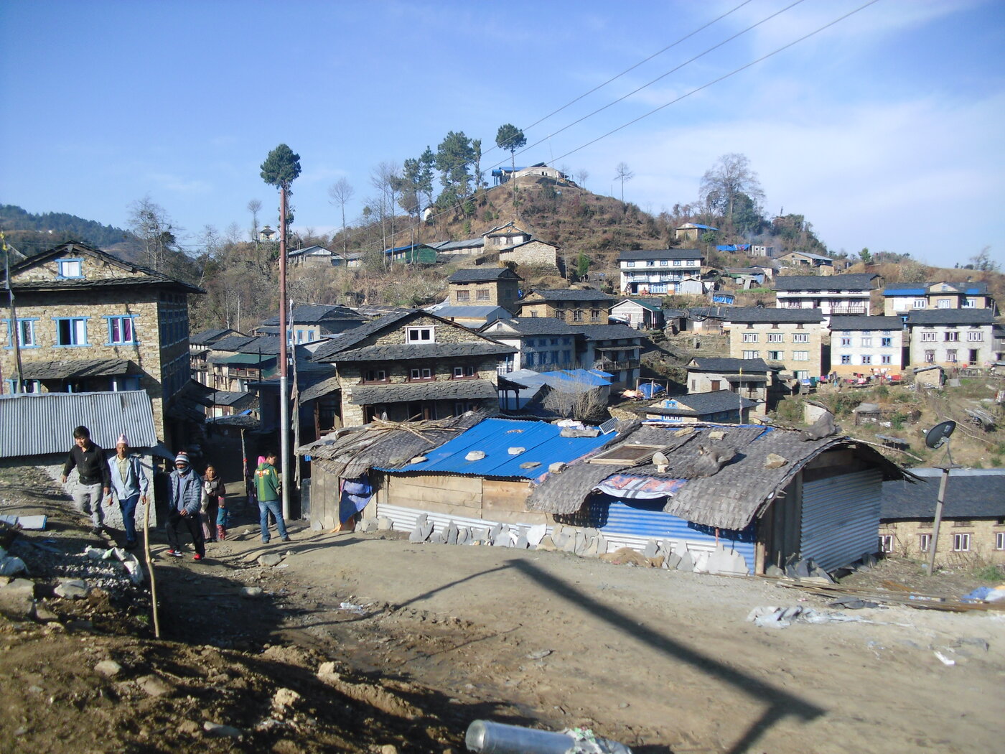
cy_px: 377
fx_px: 1045
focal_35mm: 36
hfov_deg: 51.4
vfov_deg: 39.7
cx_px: 502
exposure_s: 1/125
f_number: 7.8
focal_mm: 6.3
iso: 80
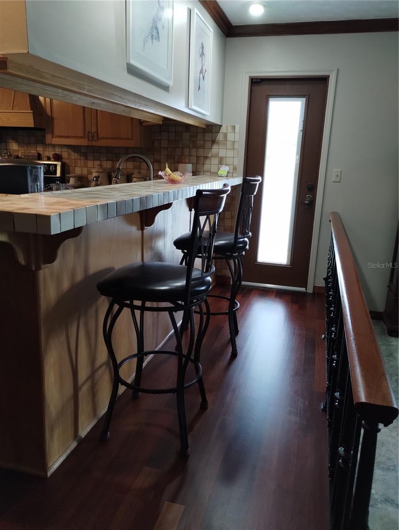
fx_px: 429
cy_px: 265
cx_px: 200
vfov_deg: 63.4
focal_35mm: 28
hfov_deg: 49.8
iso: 353
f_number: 1.8
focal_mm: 4.27
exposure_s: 1/40
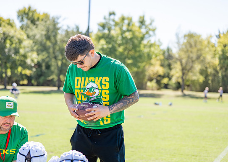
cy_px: 83
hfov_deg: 23.7
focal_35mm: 84
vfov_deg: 17.0
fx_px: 544
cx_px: 96
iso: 200
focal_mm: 70
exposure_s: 1/1600
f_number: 2.8
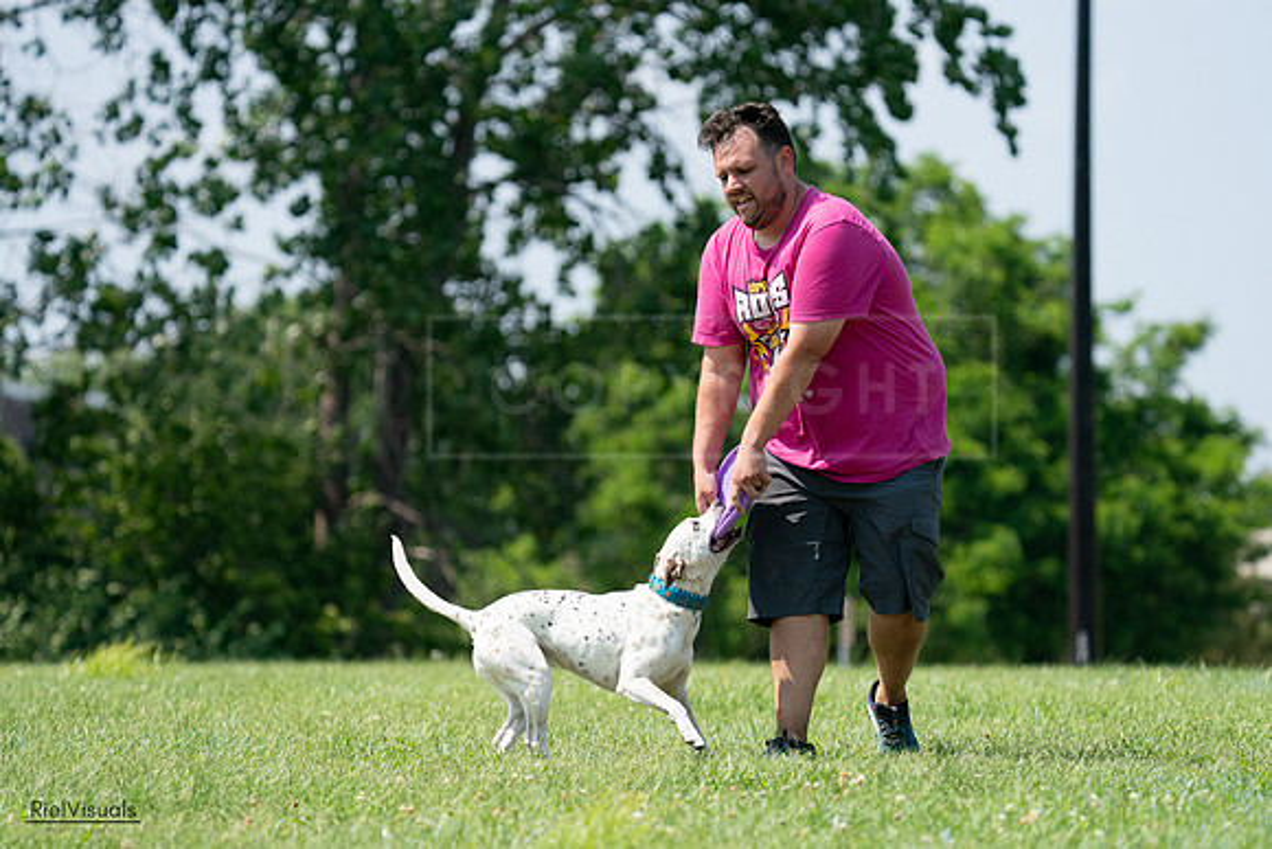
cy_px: 424
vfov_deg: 5.0
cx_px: 636
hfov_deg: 7.4
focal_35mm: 277
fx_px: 9789
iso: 1000
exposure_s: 1/4000
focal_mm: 277
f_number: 5.6
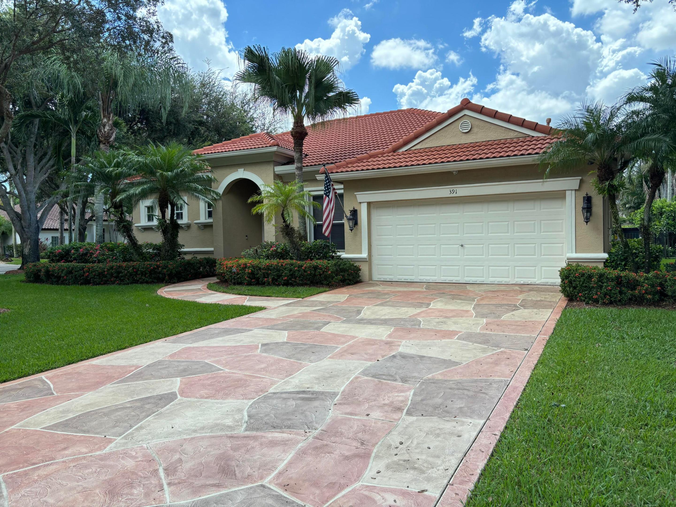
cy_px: 254
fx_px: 508
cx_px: 338
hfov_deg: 67.3
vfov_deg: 53.1
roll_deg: +0.5
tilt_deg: -0.6
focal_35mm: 26
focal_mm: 5.96
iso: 50
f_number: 1.6
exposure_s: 1/970
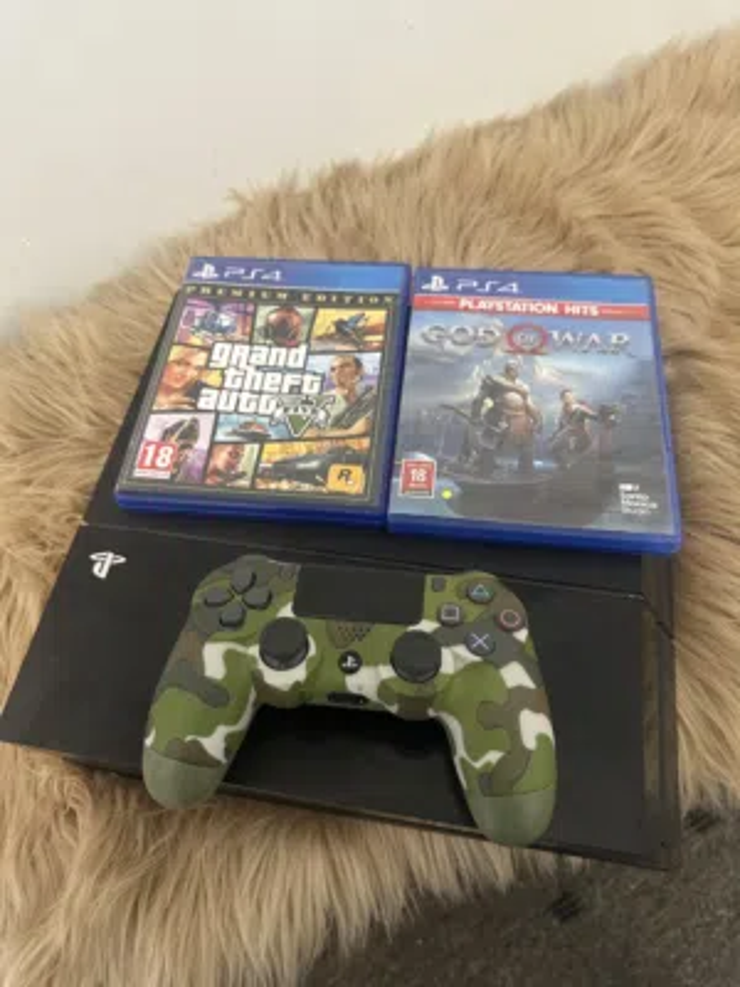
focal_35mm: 24
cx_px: 370
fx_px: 684
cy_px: 494
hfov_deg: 56.8
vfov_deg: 71.6
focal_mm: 6.86
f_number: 1.78
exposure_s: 1/50
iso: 500
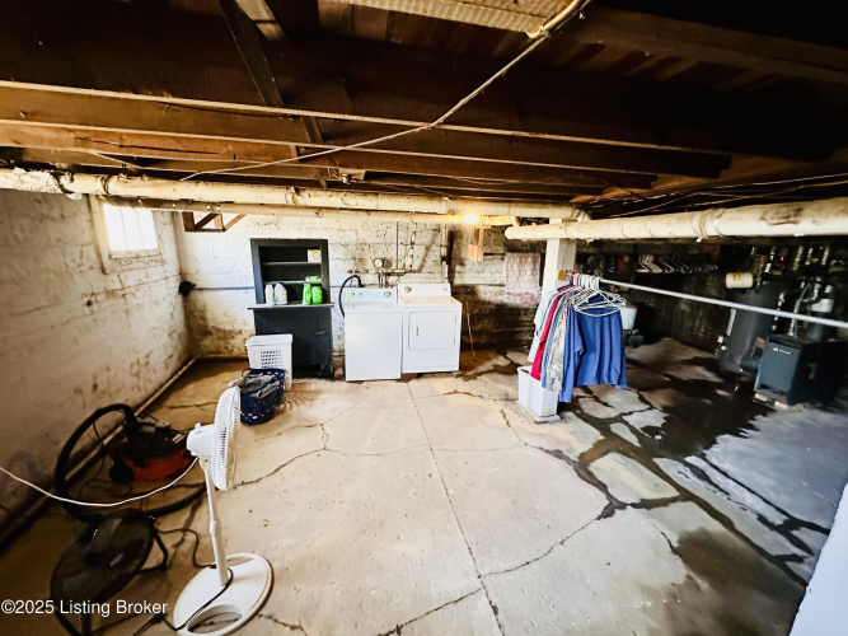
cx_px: 424
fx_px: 343
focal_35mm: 14
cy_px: 318
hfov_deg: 102.1
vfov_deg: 85.7
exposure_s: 1/42
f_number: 2.2
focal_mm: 2.22
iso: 1000
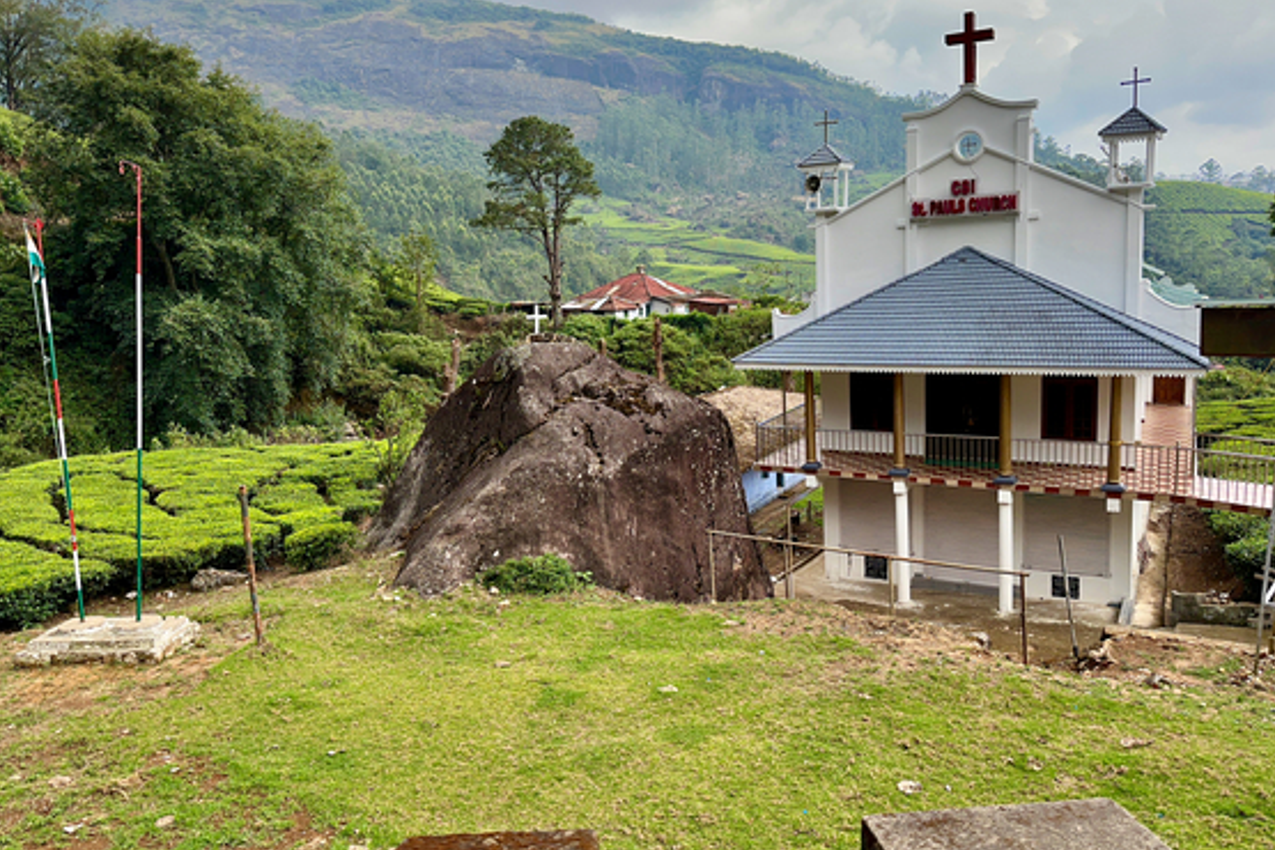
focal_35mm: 27
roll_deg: -0.9
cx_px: 641
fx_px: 956
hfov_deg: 67.4
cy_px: 393
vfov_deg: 47.9
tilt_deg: +4.2
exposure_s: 1/887
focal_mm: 6.86
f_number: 1.78
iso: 80
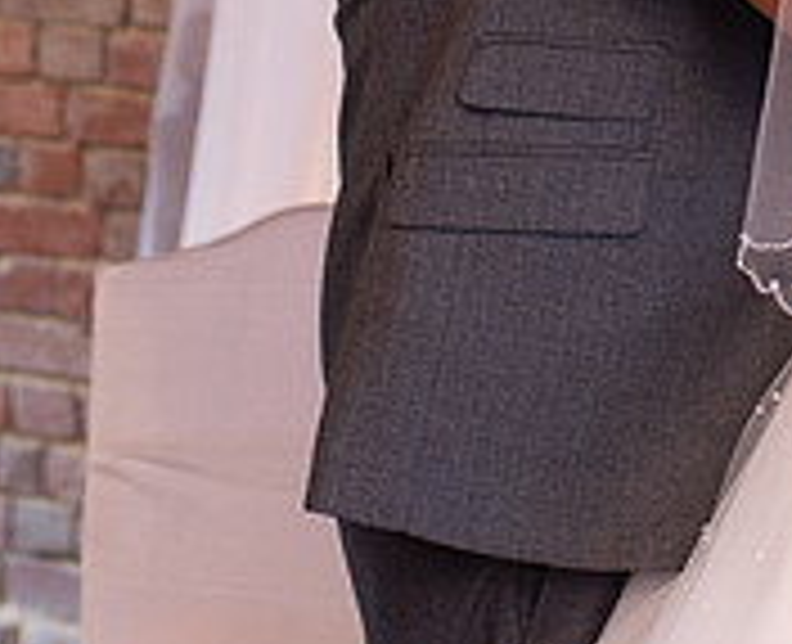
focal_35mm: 165
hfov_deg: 11.6
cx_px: 591
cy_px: -329
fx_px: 3891
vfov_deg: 9.2
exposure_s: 1/100
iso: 500
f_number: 2.5
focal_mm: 35
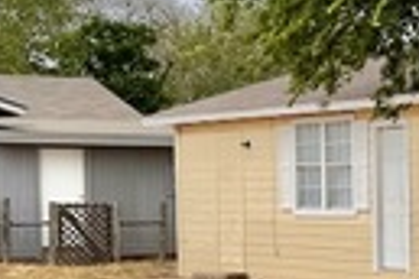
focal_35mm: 124
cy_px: 240
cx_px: 763
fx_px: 1443
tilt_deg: -2.4
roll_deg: +0.9
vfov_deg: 11.0
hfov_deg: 14.5
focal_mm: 6.76
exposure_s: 1/4049
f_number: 1.78
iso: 80
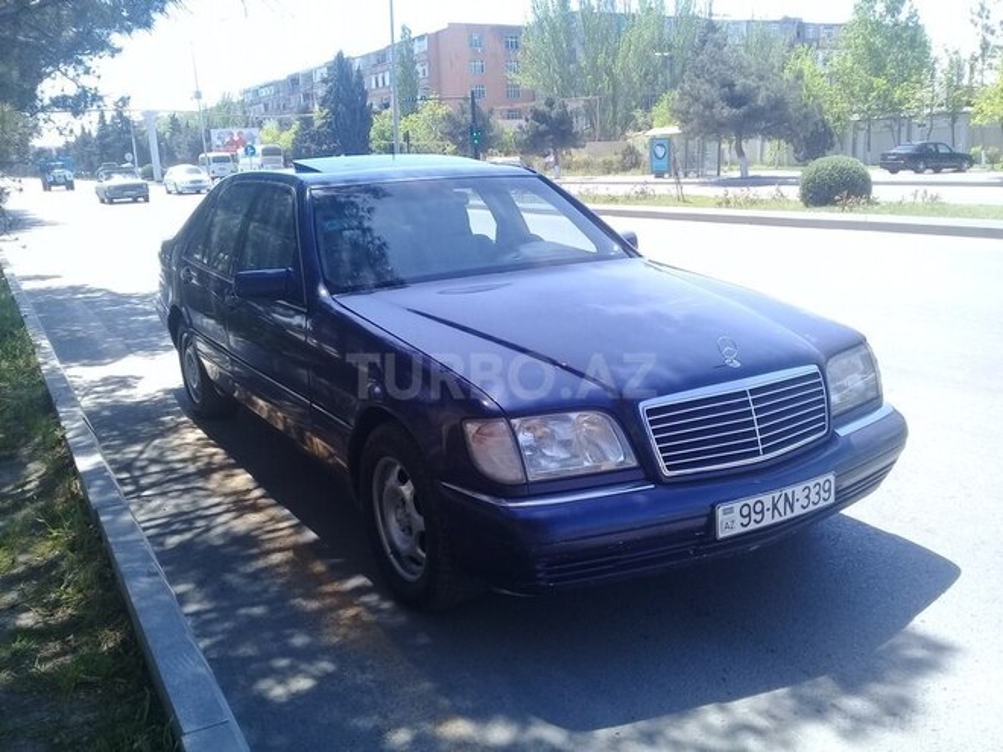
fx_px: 898
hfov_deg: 58.4
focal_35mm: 31
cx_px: 502
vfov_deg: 45.4
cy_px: 376
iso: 50
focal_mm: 3.3
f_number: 2.2
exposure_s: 1/323
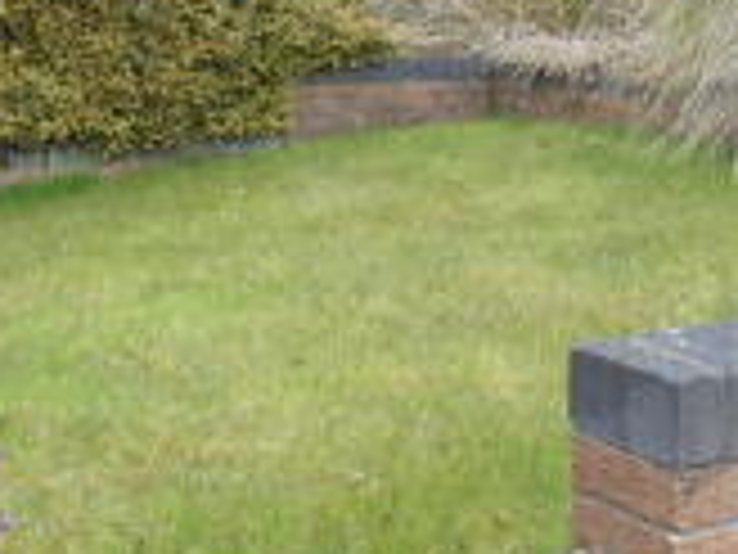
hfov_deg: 24.9
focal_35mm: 78
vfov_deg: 18.6
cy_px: 52
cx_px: 479
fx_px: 1663
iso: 80
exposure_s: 1/125
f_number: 3.1
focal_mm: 4
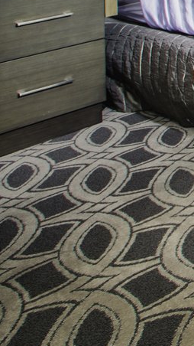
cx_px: 596
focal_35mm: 58
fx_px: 531
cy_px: 28
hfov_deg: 11.2
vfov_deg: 33.9
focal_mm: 14
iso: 100
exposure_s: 1/40
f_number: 7.1
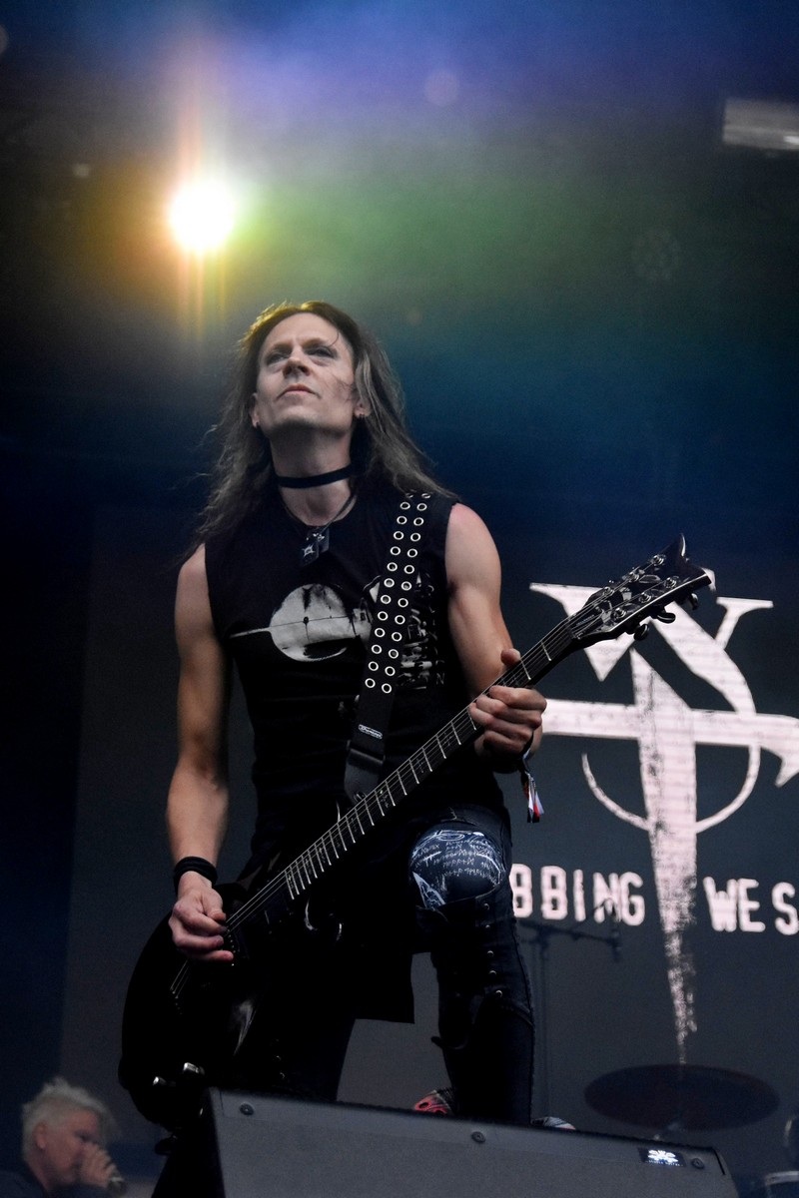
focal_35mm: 48
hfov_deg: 28.1
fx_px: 1598
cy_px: 599
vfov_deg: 41.1
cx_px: 400
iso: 2000
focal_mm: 32
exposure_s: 1/6400
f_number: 2.8
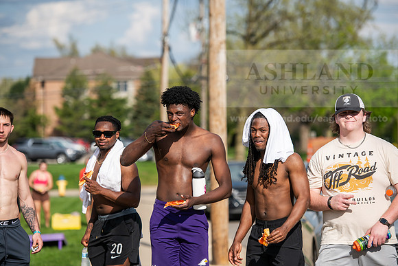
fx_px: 1493
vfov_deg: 10.2
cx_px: 199
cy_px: 133
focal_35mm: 135
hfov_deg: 15.2
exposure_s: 1/1250
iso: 80
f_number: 3.5
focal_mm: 135
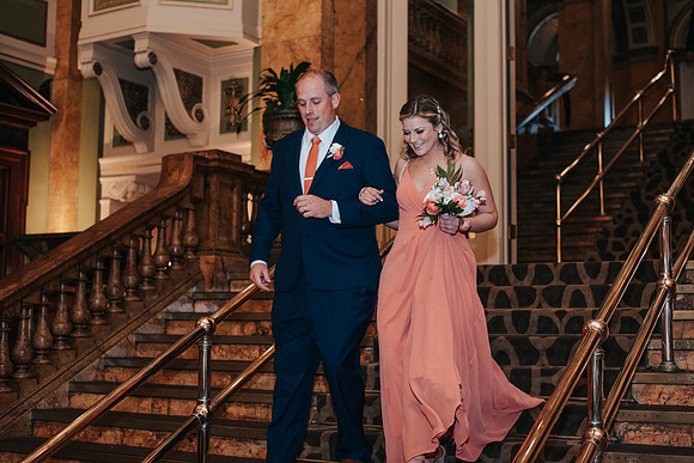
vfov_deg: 26.5
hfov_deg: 38.9
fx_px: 982
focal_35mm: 51
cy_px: 232
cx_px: 347
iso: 1000
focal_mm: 50
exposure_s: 1/200
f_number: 3.2
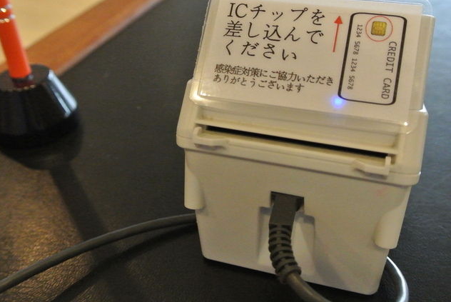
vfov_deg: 33.5
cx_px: 239
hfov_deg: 48.4
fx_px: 502
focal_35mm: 40
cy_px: 143
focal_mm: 11.8
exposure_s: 1/125
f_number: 3.8
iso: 2500
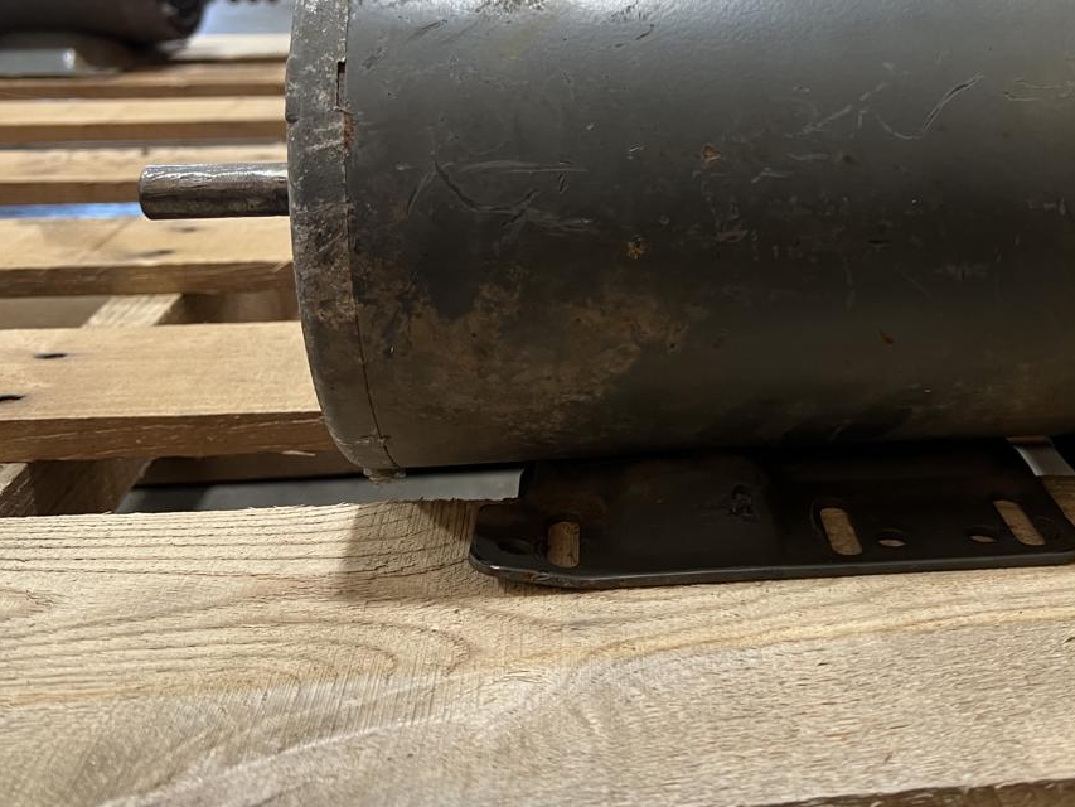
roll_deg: -0.9
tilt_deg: -17.4
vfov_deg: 36.1
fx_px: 1211
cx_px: 721
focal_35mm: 39
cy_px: 222
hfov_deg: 47.1
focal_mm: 5.7
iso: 125
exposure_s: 1/60
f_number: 1.5
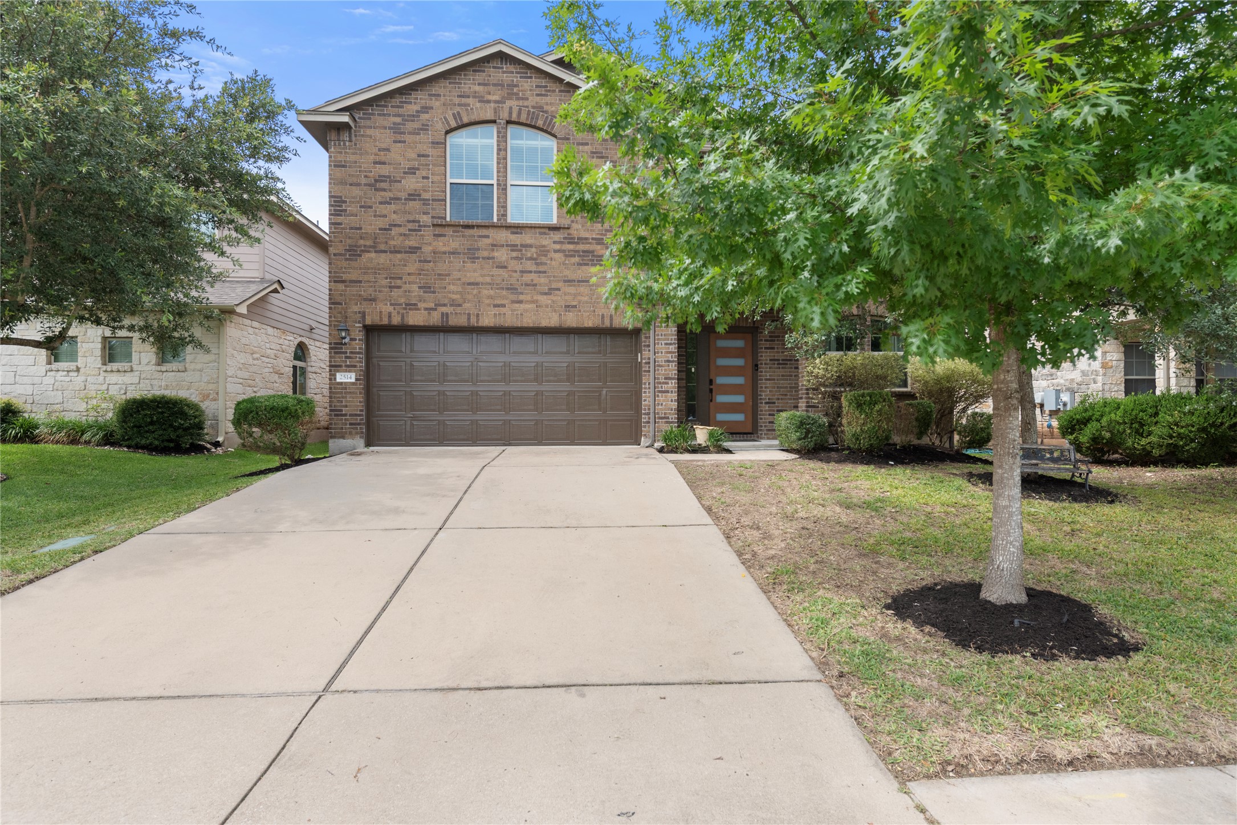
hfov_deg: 86.9
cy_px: 412
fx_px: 653
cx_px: 618
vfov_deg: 64.6
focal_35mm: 19
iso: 400
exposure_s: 1/250
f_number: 8
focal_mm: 19
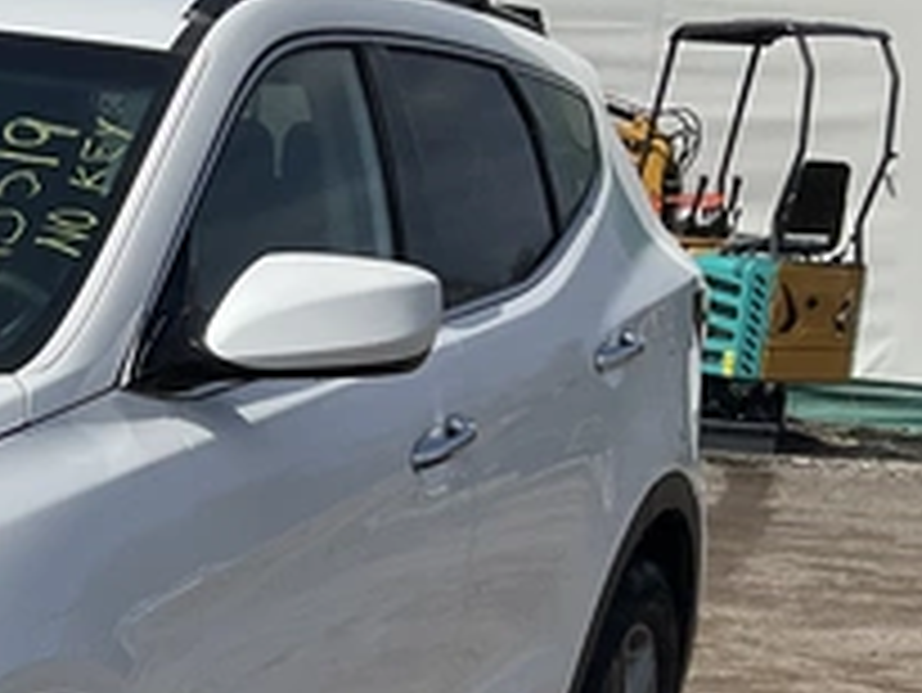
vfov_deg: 13.7
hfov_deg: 17.1
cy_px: 776
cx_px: -369
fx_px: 2825
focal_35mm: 106
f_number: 1.8
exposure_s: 1/5263
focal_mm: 3
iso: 25
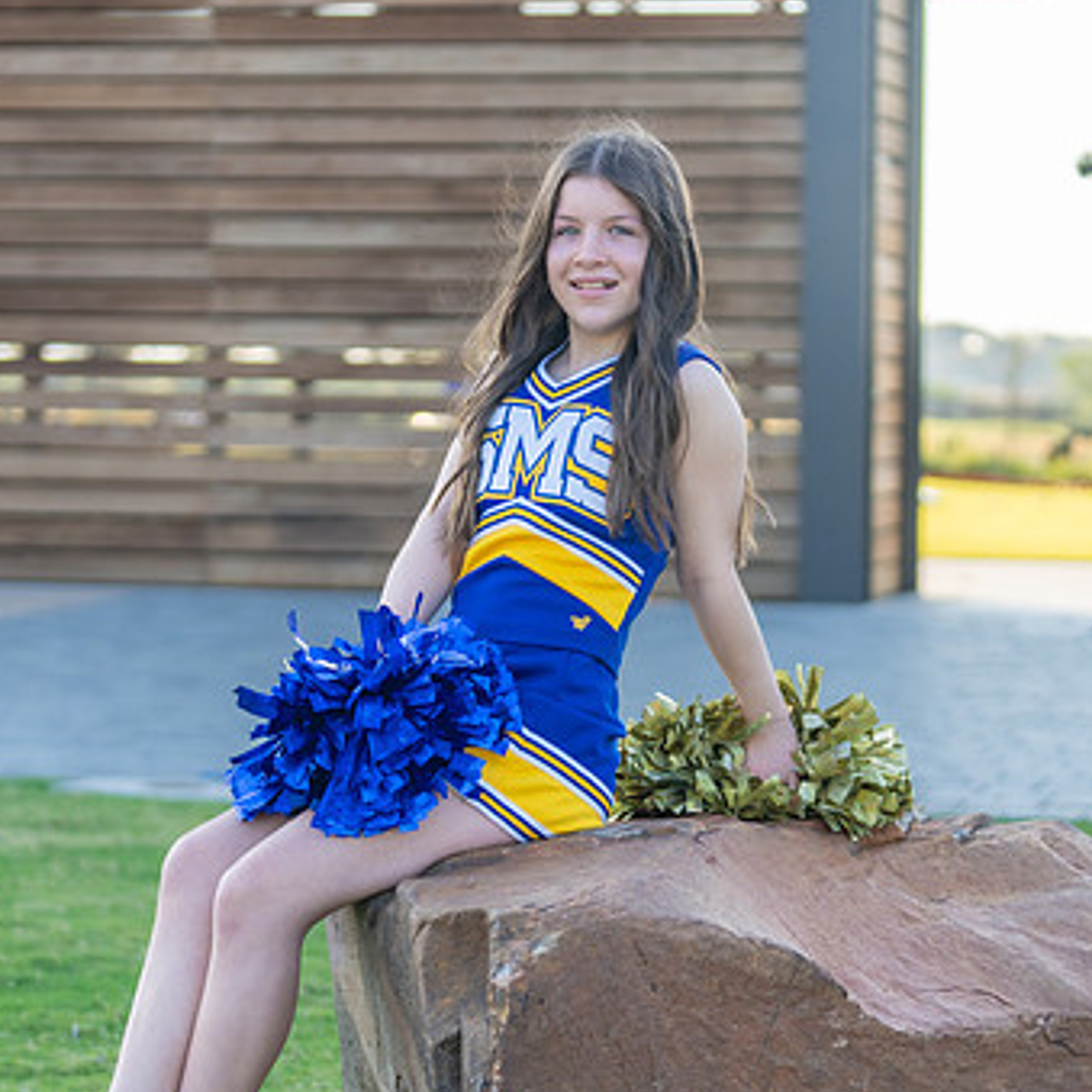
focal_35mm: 120
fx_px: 4283
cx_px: 558
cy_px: 620
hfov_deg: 14.5
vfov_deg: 14.5
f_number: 2.8
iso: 100
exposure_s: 1/400
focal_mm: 70
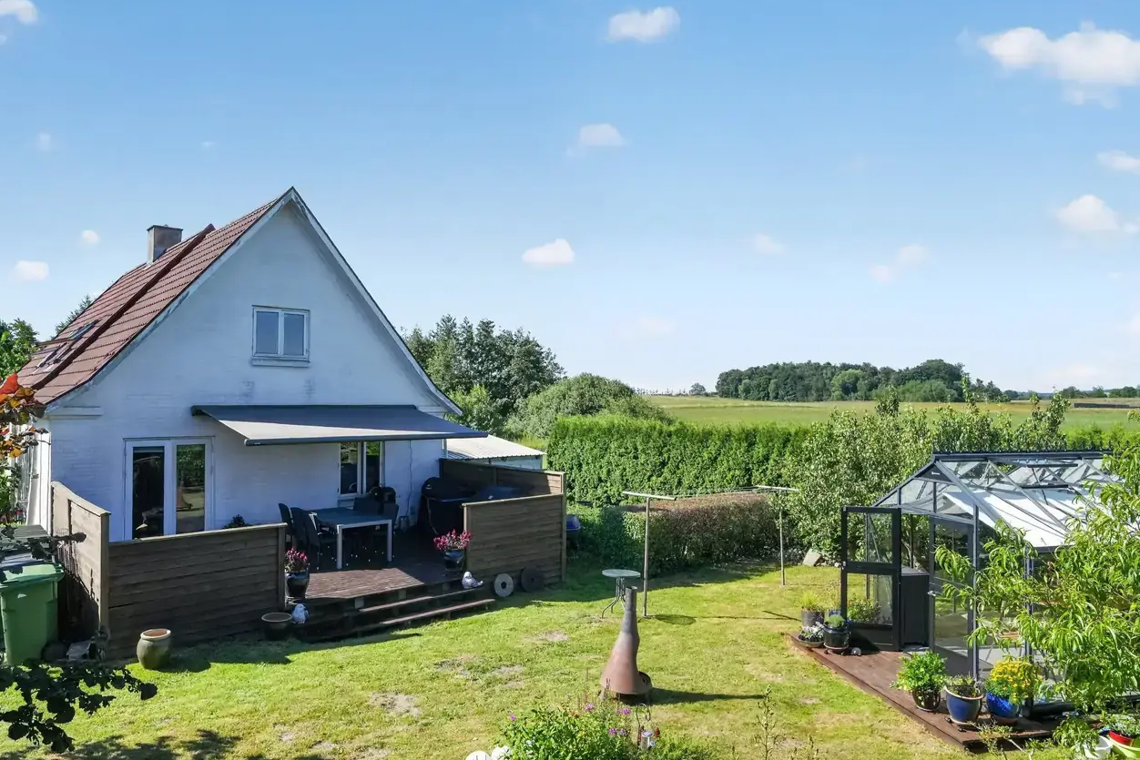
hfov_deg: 76.1
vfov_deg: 55.1
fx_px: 728
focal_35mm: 23
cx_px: 575
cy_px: 351
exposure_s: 1/800
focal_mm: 20
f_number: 8
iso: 1250
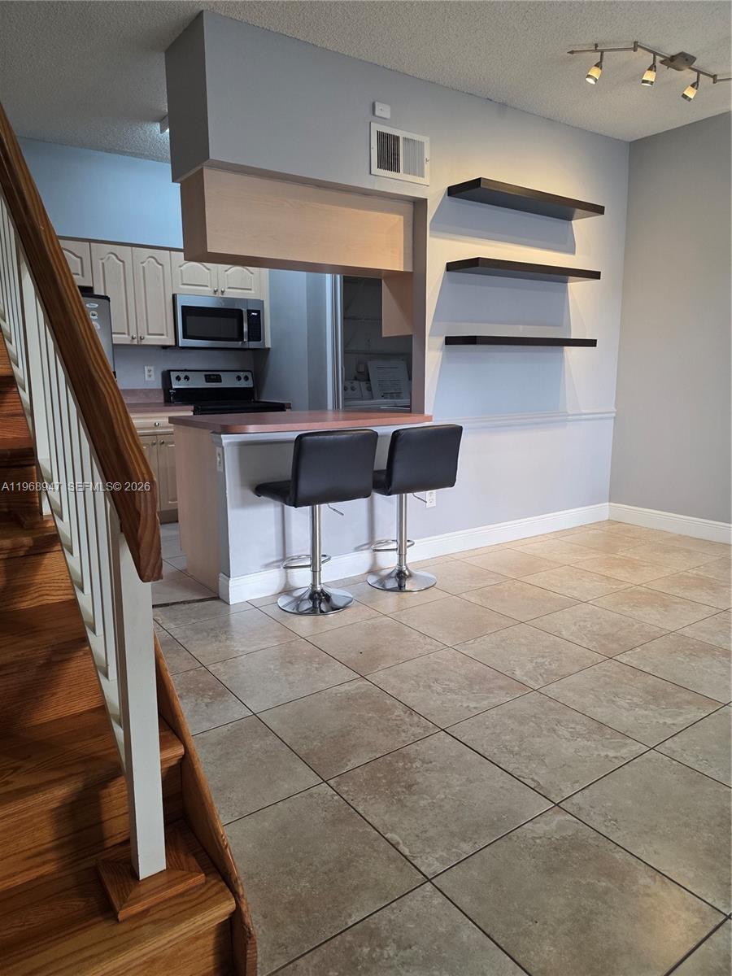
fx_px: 648
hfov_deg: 58.9
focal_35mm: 23
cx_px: 366
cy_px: 488
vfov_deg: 73.9
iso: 250
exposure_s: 1/120
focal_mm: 6.3
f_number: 1.7
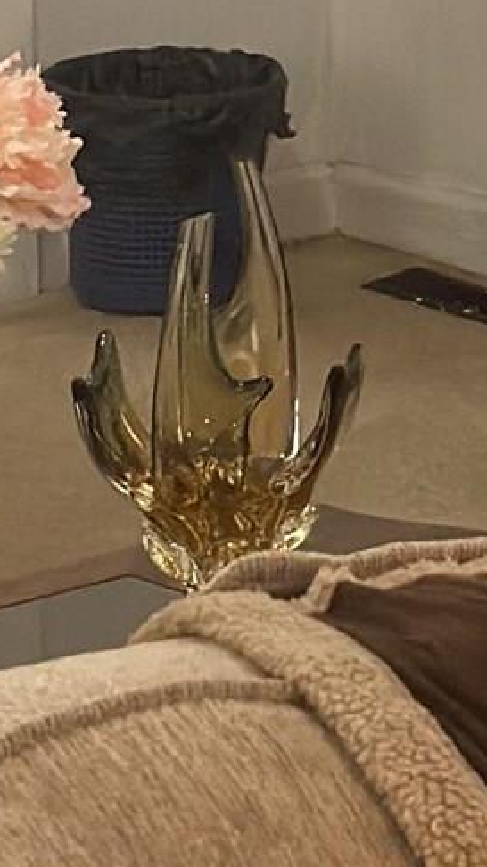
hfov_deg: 4.8
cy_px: -772
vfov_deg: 8.3
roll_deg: -0.2
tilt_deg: -1.1
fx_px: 5699
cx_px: 1004
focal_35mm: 248
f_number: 1.78
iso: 250
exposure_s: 1/40
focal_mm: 6.86
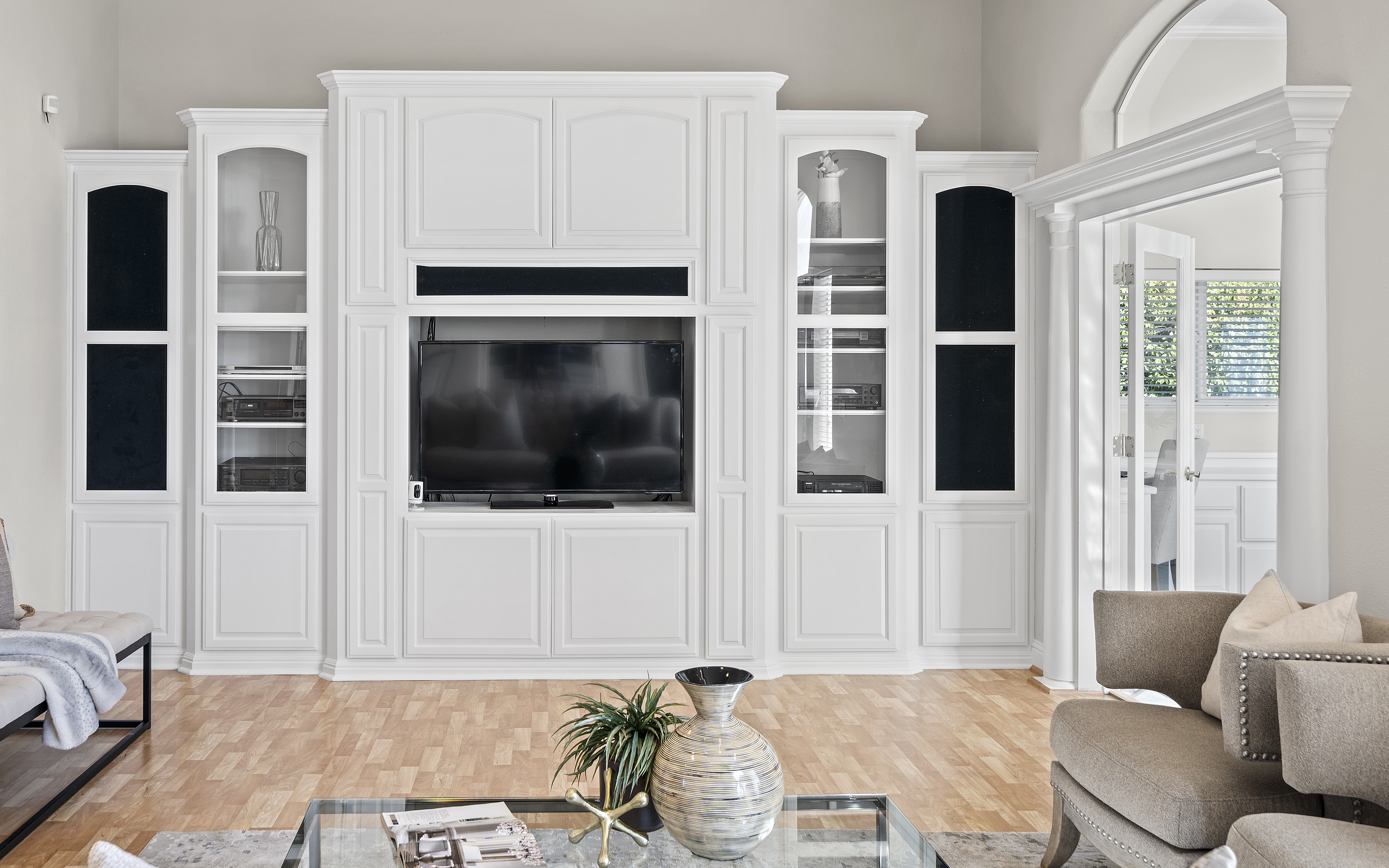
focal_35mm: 33
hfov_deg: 57.7
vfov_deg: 38.2
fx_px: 1249
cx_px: 565
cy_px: 345
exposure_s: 1/4
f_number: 8
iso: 100
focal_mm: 24
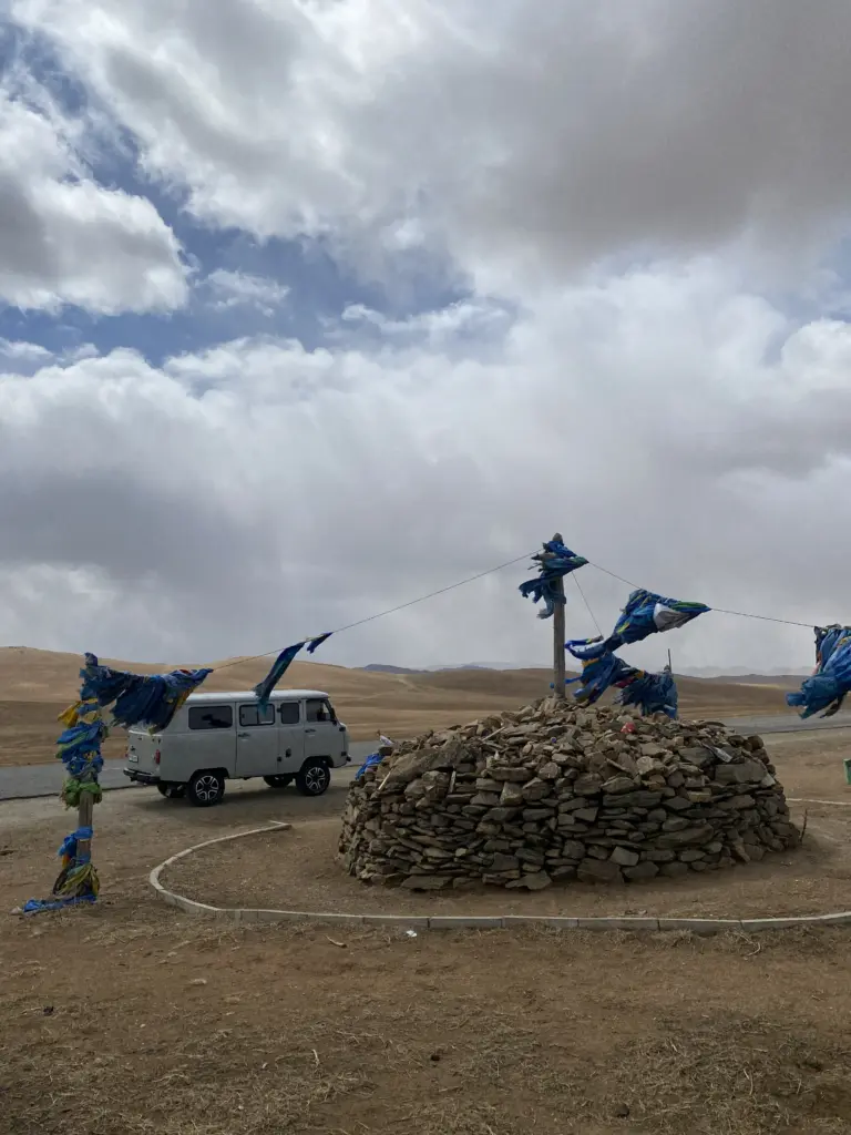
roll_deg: +0.3
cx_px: 426
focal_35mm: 26
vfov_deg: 67.3
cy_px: 568
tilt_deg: +7.7
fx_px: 852
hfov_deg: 53.1
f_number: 1.8
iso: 32
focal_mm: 4.25
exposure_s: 1/9615
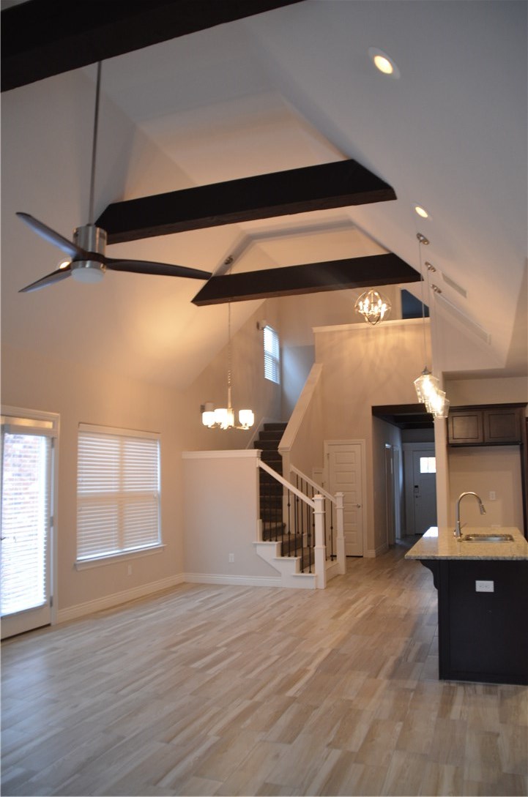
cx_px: 264
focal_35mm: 27
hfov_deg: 47.7
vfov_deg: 67.5
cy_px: 398
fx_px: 597
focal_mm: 18
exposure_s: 1/40
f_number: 3.5
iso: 800
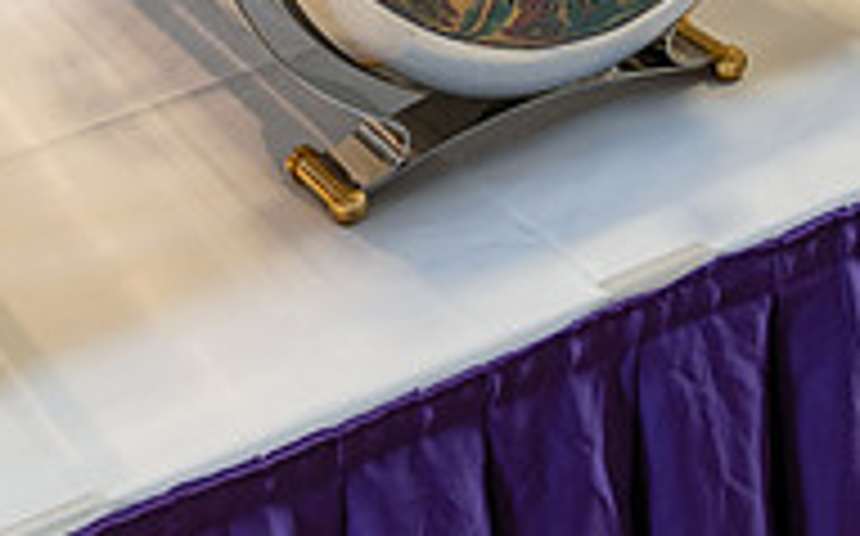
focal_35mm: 99
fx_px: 2318
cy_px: -178
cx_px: 203
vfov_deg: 12.7
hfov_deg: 20.8
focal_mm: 32
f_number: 3.5
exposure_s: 1/125
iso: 500
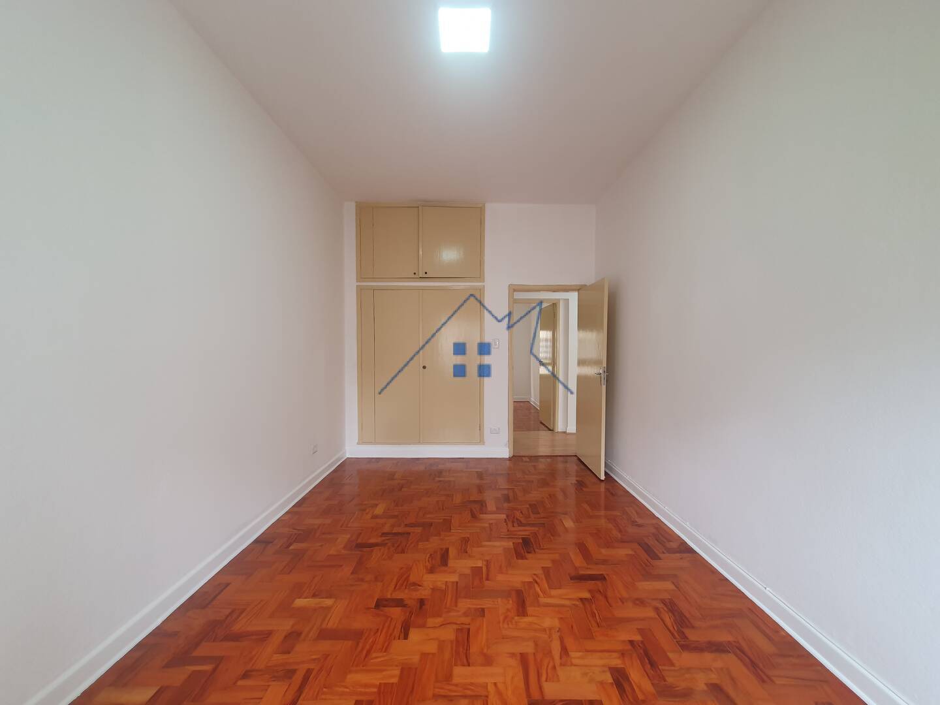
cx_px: 470
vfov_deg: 89.9
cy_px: 352
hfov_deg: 106.2
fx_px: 353
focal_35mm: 13
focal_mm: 1.8
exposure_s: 1/60
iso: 125
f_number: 2.2
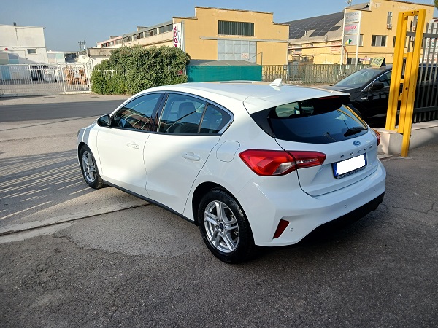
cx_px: 219
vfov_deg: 51.4
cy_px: 164
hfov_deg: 65.3
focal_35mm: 27
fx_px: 342
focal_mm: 3.98
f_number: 1.8
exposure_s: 1/398
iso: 20
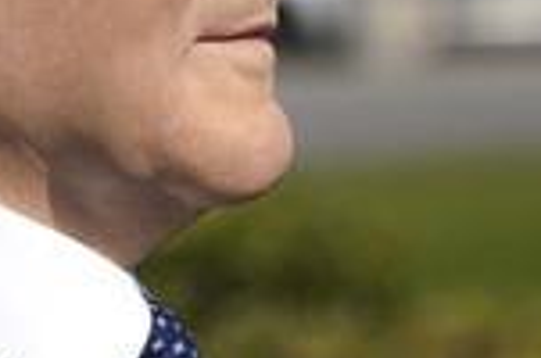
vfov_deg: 3.3
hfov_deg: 4.9
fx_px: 6283
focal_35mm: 419
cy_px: -93
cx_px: 202
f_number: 7.1
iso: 100
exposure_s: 1/500
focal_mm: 140
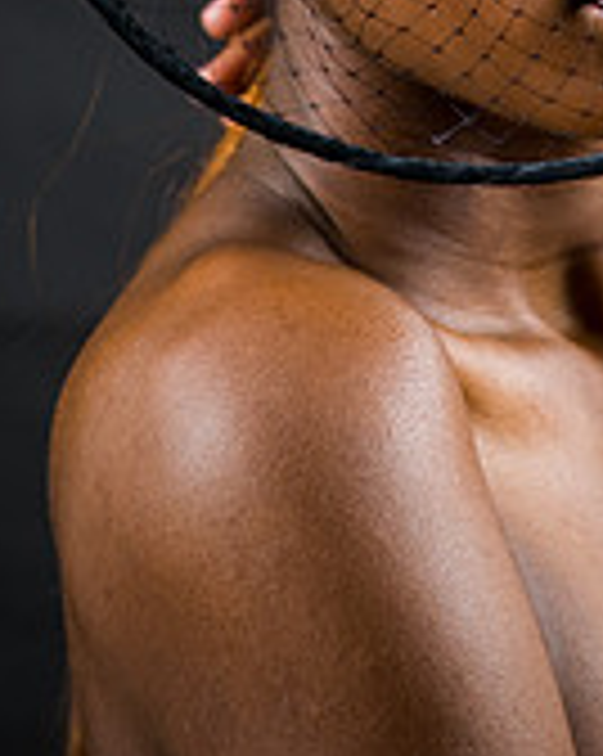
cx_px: 493
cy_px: -194
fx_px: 11241
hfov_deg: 3.1
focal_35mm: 503
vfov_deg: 3.8
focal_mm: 200
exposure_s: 1/125
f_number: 5.6
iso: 320
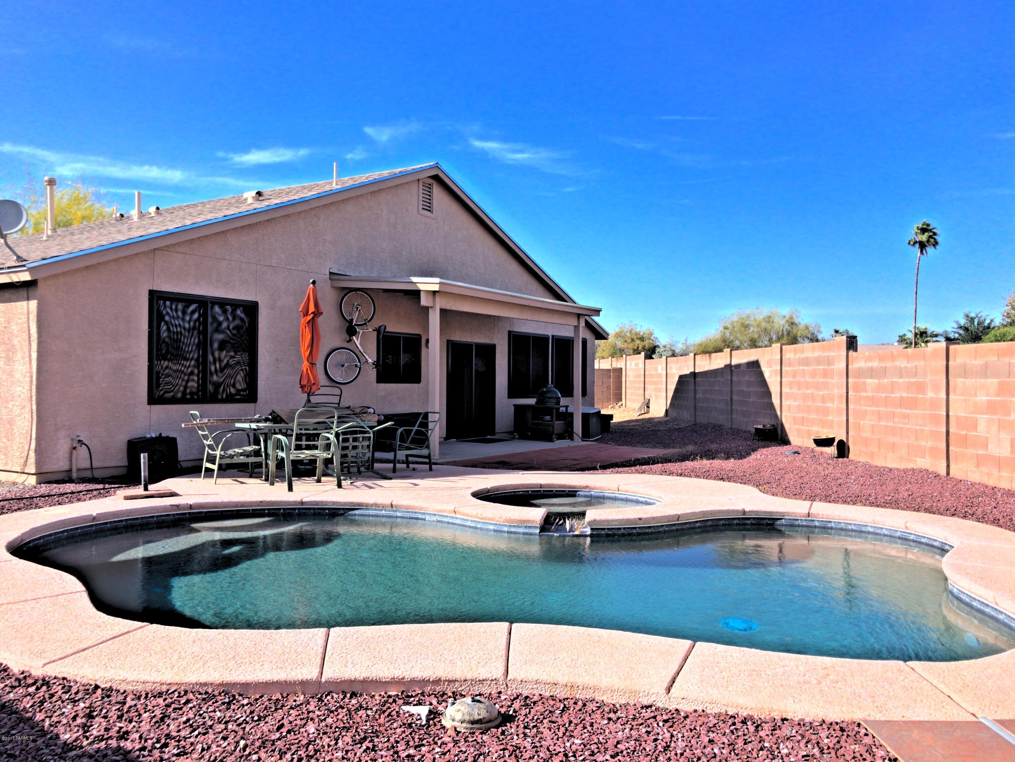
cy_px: 381
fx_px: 821
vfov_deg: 49.7
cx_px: 508
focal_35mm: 28
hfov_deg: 63.4
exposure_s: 1/2179
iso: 20
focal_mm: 3.99
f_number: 1.8
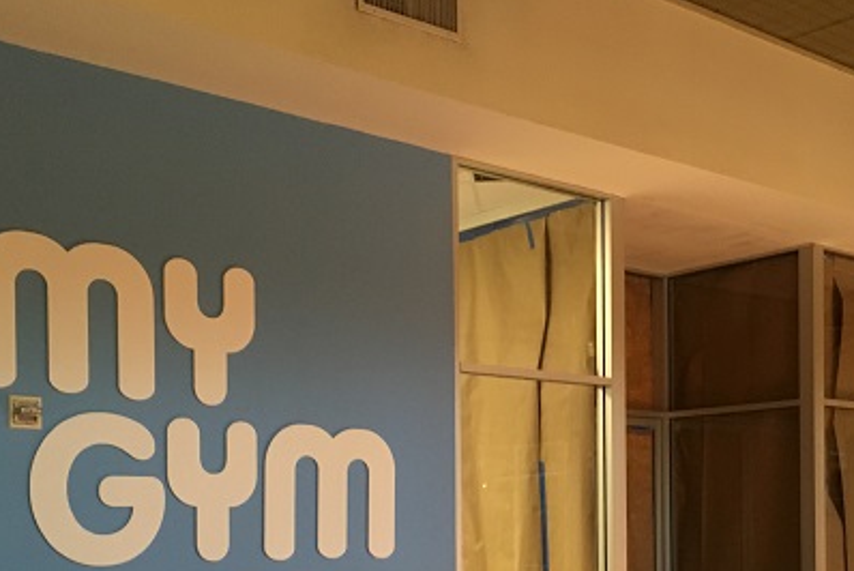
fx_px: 1258
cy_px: 542
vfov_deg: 24.6
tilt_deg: -1.4
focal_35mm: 53
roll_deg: +0.8
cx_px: 502
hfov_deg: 37.4
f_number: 2.2
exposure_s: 1/17
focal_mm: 4.15
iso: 200
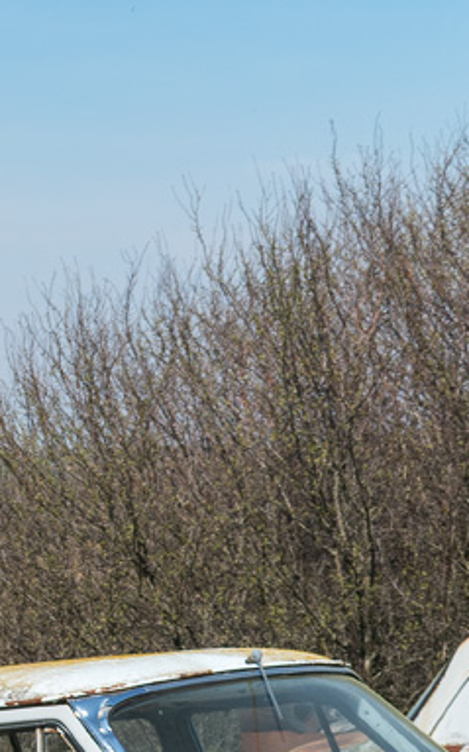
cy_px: 849
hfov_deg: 9.0
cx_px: -651
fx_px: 2682
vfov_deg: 15.5
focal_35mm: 131
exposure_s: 1/320
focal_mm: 24
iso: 100
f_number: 9
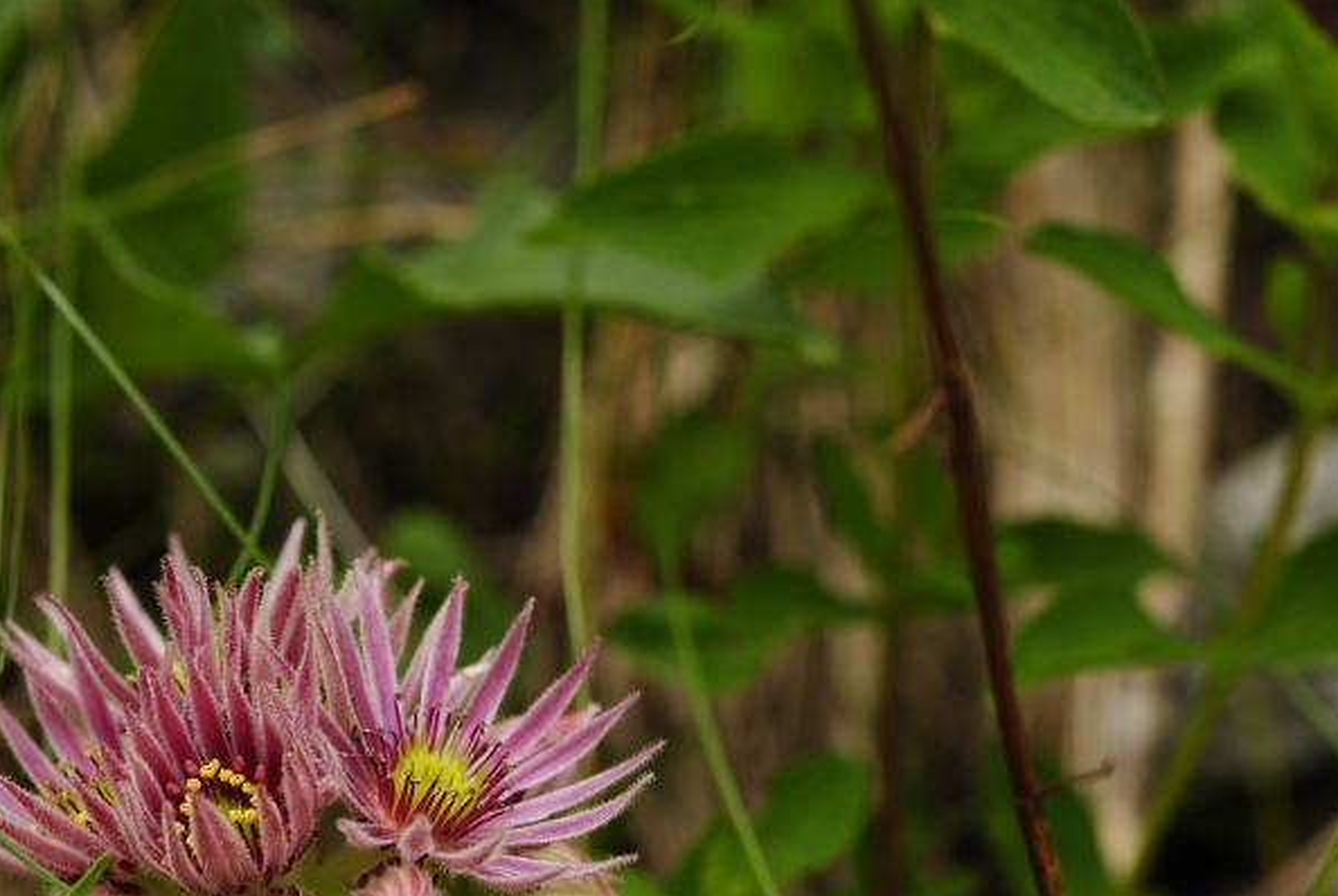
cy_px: 547
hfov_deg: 12.0
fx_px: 6390
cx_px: 556
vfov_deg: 8.0
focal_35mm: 172
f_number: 6.3
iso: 100
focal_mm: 85
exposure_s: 1/160
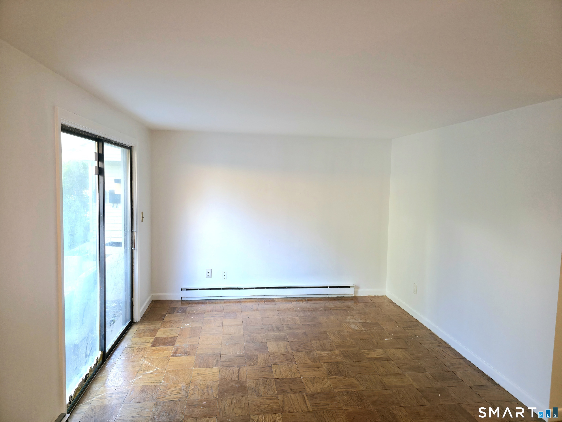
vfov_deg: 58.9
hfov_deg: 73.9
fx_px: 373
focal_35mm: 23
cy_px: 211
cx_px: 281
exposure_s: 1/60.2
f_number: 1.7
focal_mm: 6.3
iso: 200
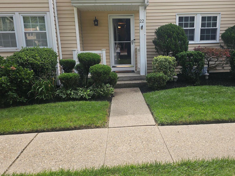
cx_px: 135
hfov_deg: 61.4
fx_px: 197
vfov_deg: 48.2
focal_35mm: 29
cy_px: 85
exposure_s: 1/243
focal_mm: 6.3
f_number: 1.7
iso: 10
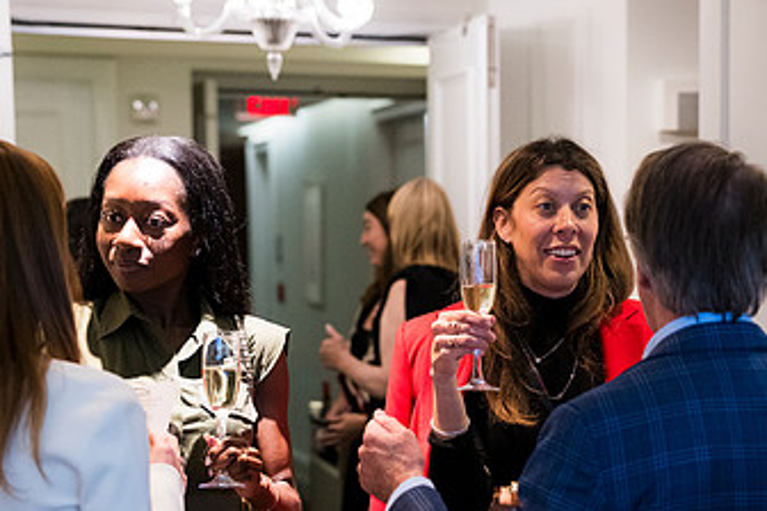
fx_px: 2280
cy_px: 341
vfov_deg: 12.8
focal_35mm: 107
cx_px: 552
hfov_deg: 19.0
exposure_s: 1/160
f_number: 3.2
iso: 3200
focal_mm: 62
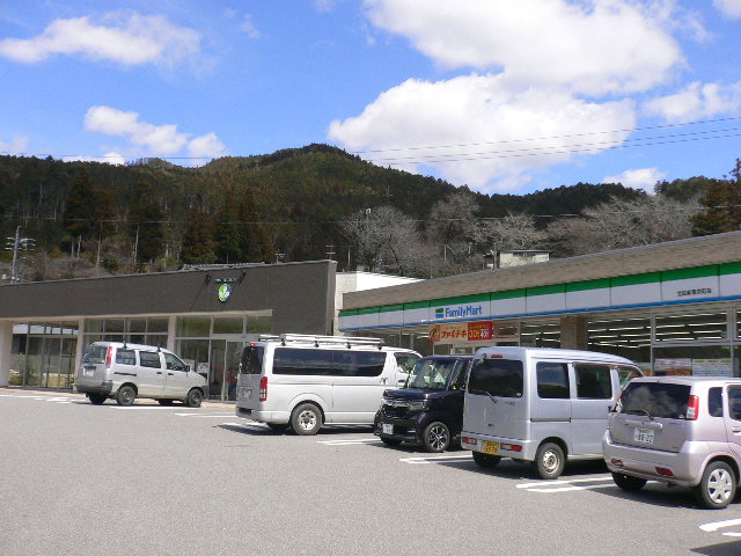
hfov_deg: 52.6
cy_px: 278
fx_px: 749
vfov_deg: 40.7
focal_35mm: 35
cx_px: 370
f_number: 5.6
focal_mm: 5.8
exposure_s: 1/400
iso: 100
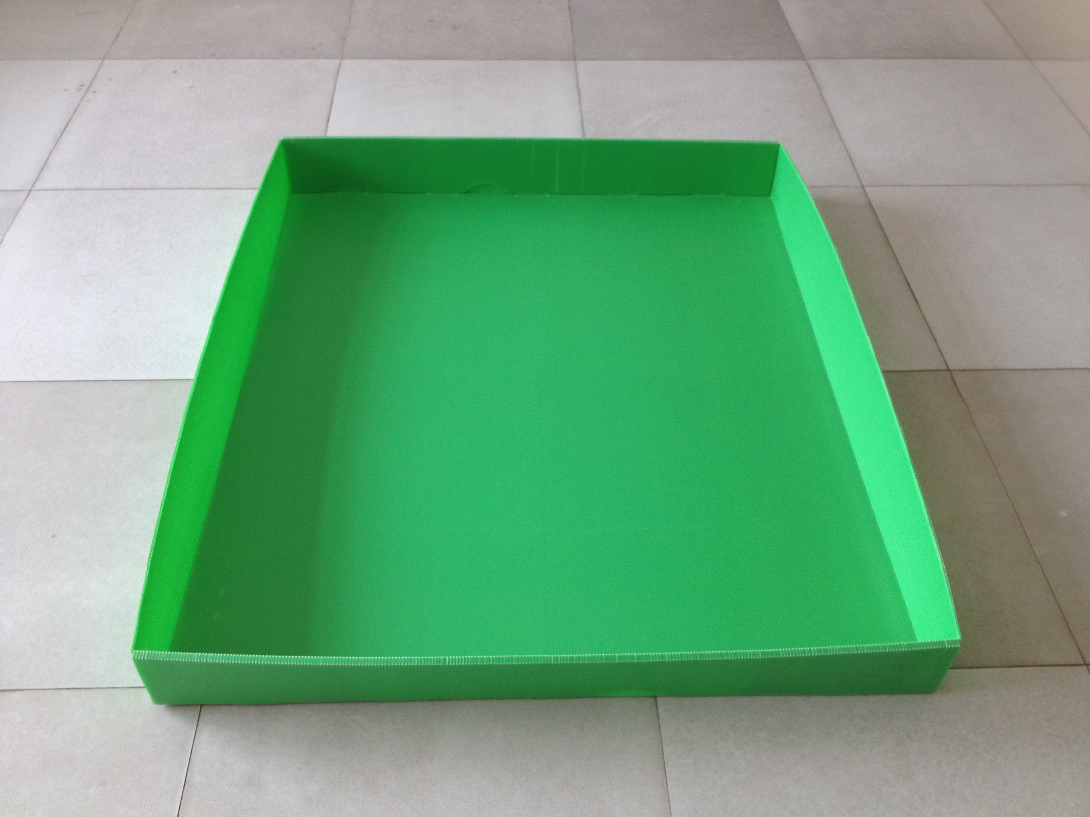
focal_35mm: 35
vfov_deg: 40.7
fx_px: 1102
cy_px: 408
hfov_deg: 52.6
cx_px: 545
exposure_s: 1/142
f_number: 2.4
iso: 50
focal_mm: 4.28
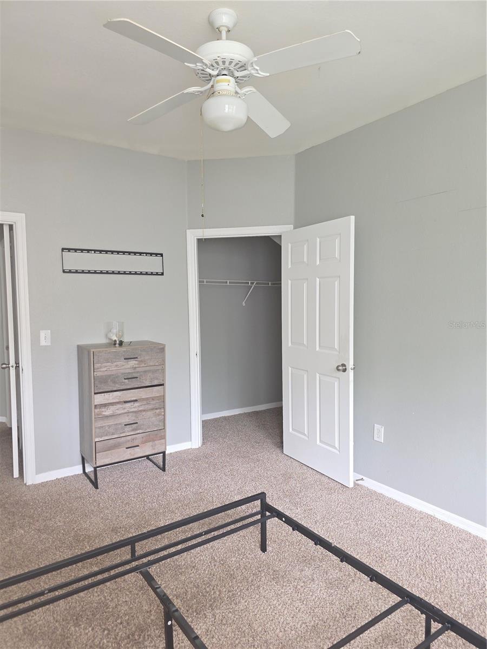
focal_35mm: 23
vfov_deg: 73.9
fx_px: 431
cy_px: 324
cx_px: 244
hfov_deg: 58.9
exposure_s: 1/24
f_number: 1.7
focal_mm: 6.3
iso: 100
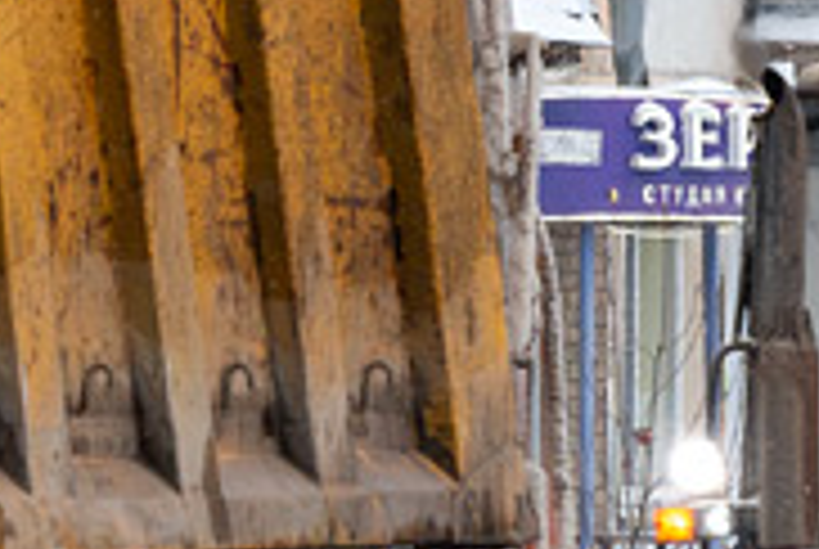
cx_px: -428
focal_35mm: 888
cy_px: 76
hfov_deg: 2.3
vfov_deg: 1.6
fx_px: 20235
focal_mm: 135
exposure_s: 1/500
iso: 2000
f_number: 7.1
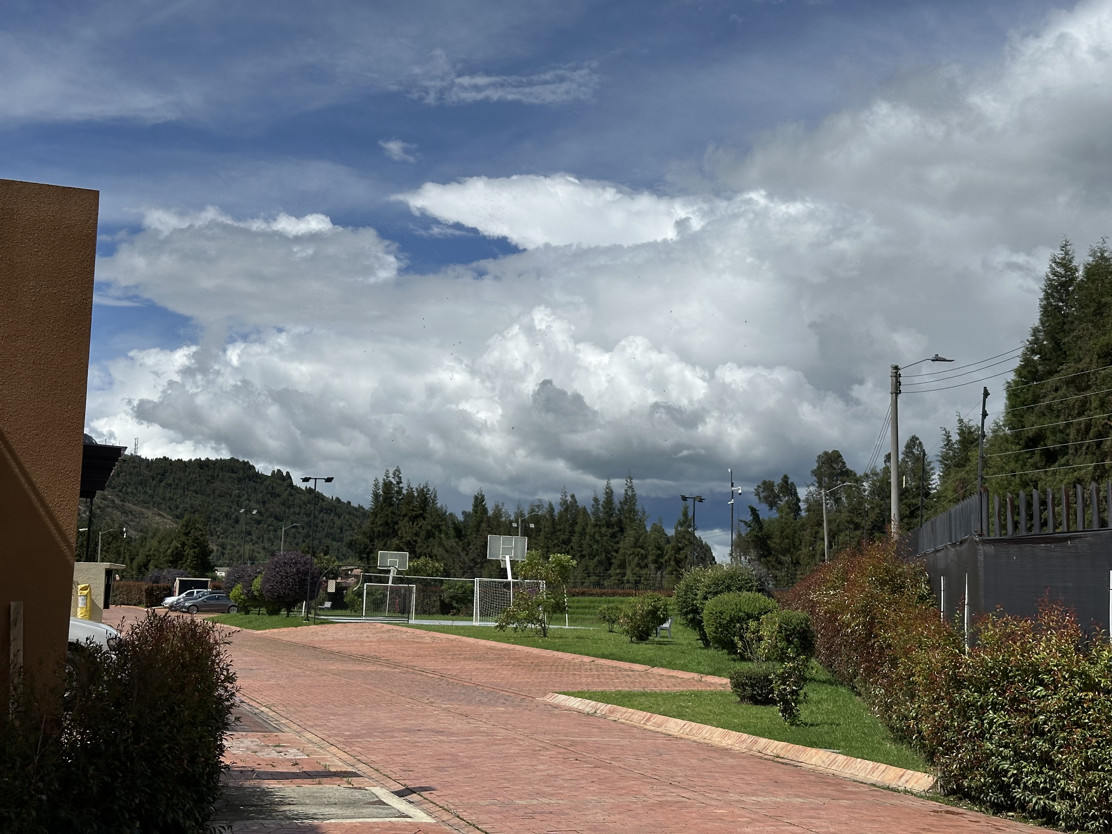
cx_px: 556
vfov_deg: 30.3
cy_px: 417
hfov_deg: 39.7
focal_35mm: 48
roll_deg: -2.4
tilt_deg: +7.5
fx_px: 1542
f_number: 1.78
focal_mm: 6.86
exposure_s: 1/10870
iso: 64
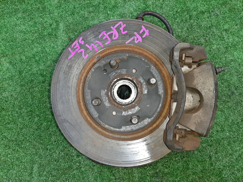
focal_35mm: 26
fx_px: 183
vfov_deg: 53.1
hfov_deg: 67.3
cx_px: 122
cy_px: 91
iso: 178
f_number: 1.7
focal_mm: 3.93
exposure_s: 1/33
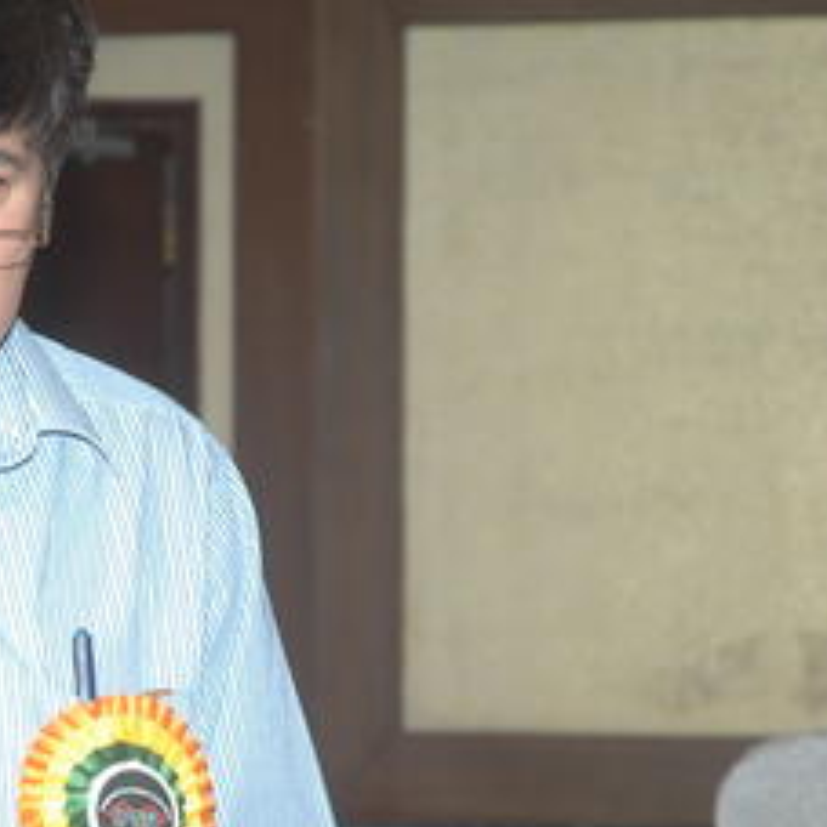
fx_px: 5649
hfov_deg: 8.3
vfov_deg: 8.4
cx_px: -4
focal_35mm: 209
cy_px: 577
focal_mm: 62
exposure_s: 1/60
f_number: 4.5
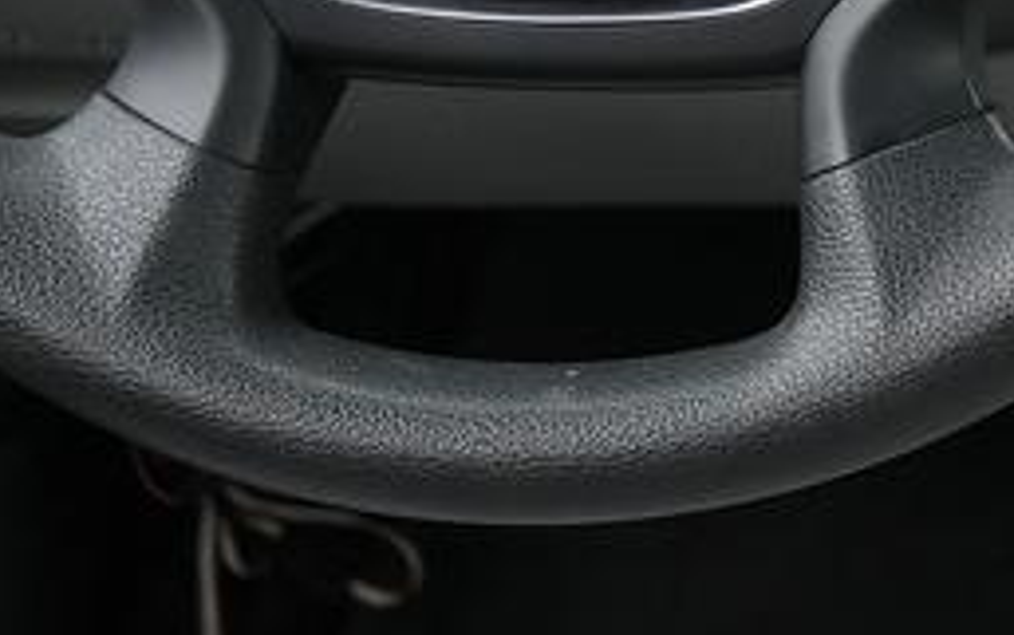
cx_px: 1811
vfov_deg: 8.5
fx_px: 4065
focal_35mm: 147
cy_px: -576
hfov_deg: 12.9
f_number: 3.5
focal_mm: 29
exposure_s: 1/1250
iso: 1000
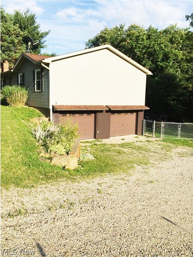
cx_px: 96
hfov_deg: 48.2
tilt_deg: -6.3
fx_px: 216
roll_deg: -1.1
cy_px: 128
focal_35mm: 29
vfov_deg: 61.7
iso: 32
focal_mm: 4.15
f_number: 2.2
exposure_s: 1/1980
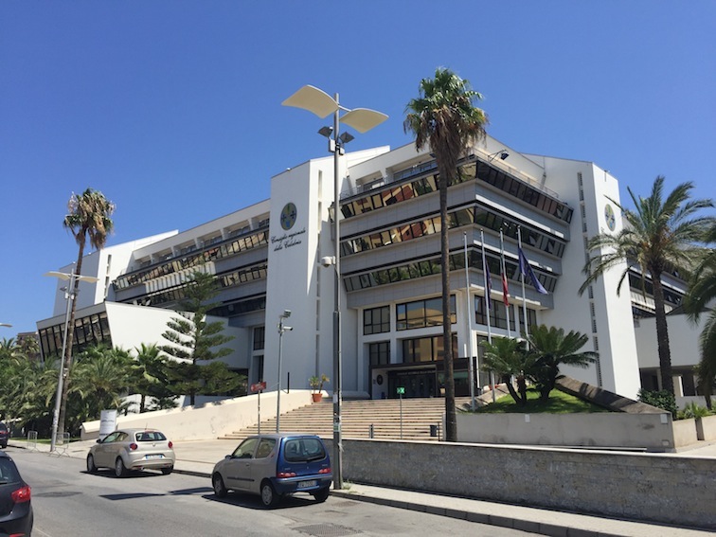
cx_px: 358
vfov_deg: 48.2
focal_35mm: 29
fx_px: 600
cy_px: 268
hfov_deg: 61.7
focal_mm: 4.15
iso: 32
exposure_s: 1/2198
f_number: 2.2
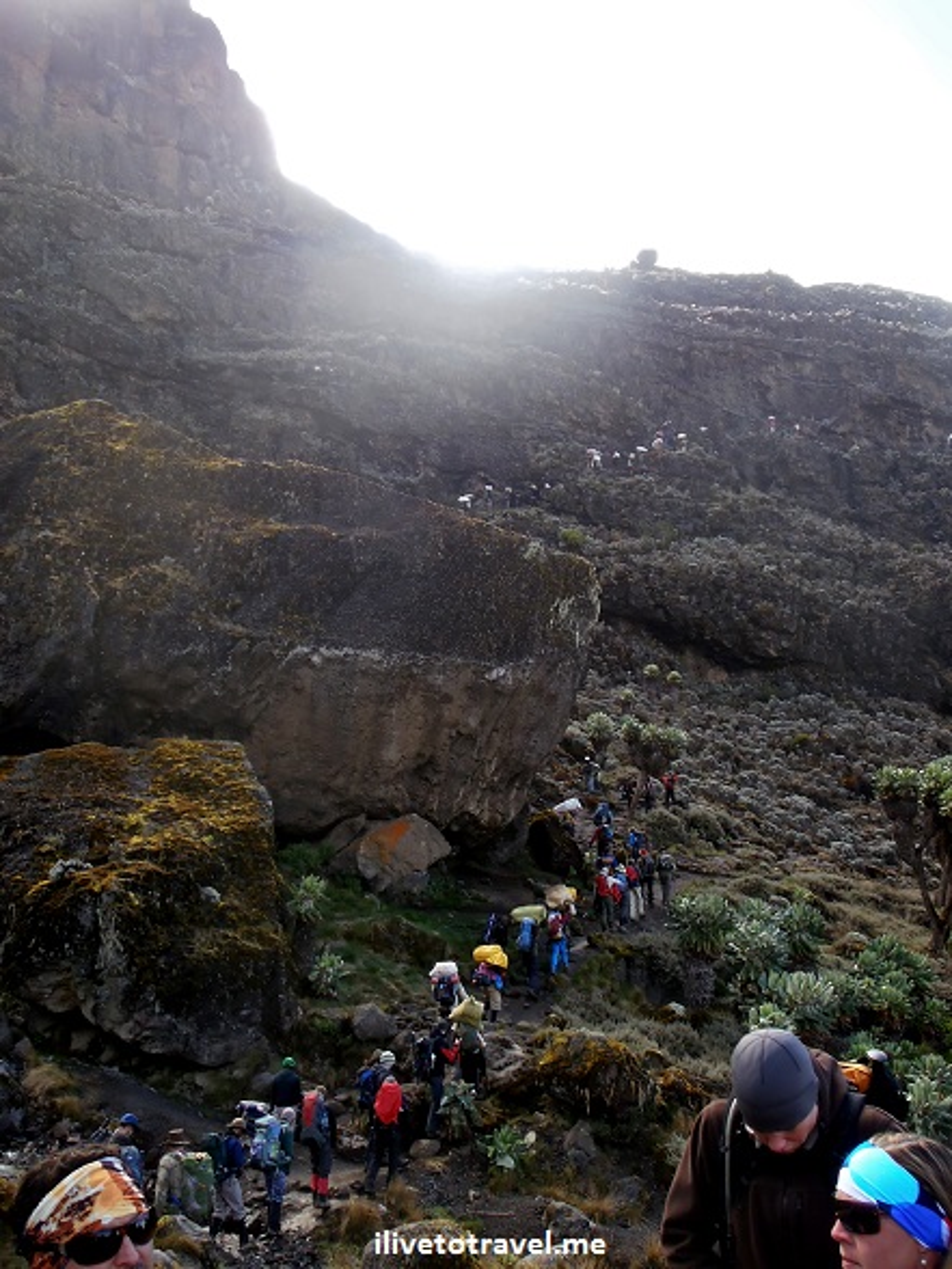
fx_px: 1210
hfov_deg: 42.9
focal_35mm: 33
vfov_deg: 55.4
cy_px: 634
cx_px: 476
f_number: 3.6
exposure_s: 1/80
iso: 80
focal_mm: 5.93
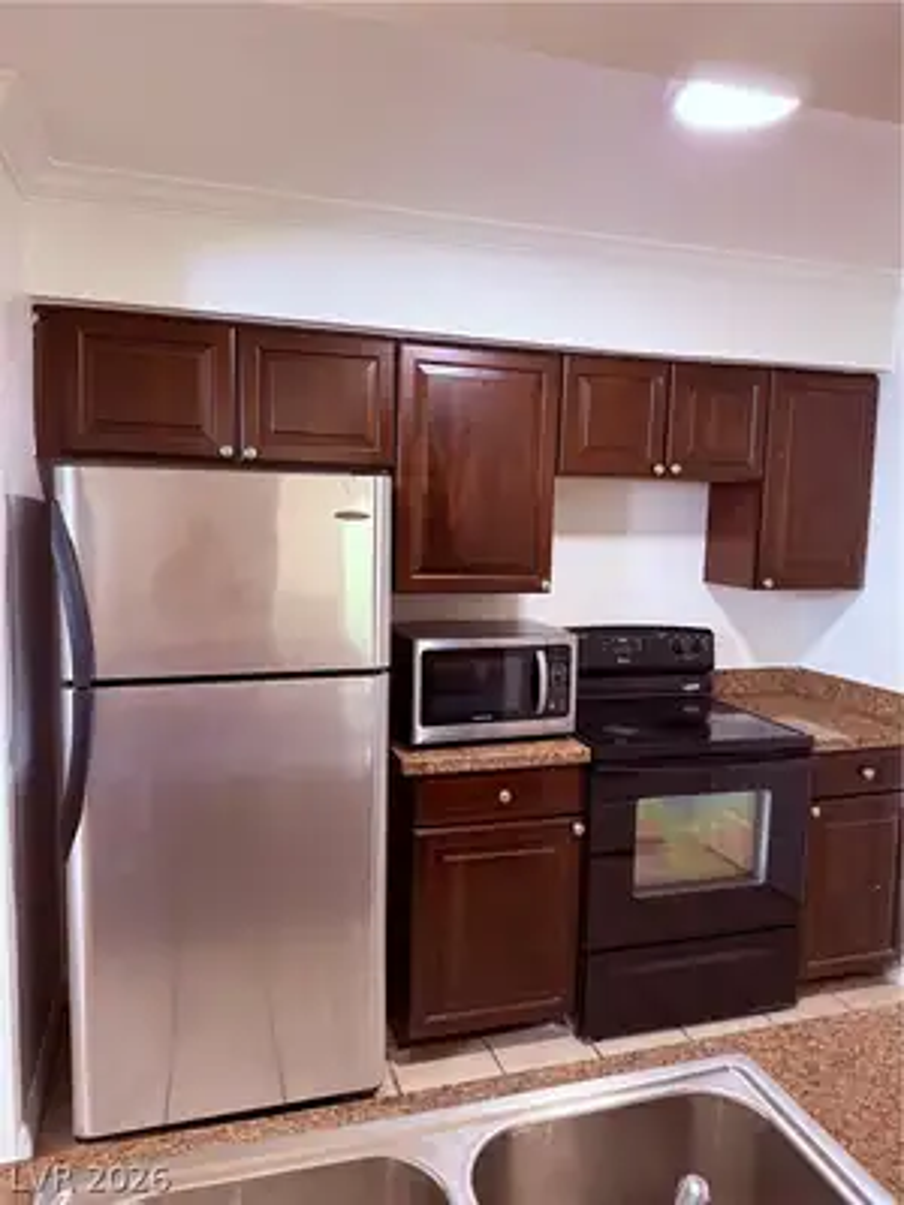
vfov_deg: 71.6
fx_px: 836
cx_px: 452
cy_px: 602
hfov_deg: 56.8
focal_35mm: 24
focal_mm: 6.76
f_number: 1.78
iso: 400
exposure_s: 1/60
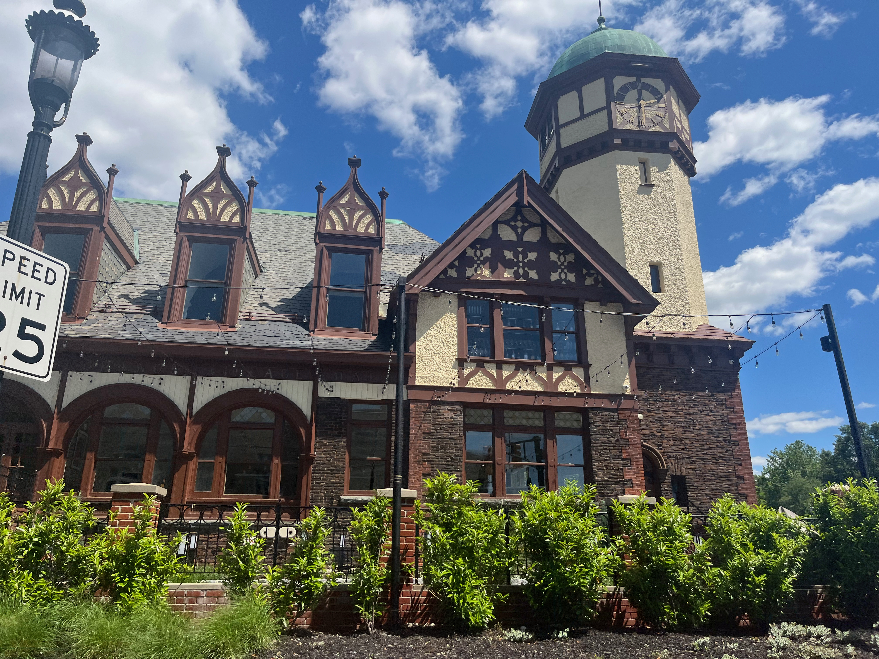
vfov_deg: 53.1
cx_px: 440
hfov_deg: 67.3
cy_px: 330
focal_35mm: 26
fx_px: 660
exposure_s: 1/3413
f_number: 1.6
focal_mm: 5.1
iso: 50
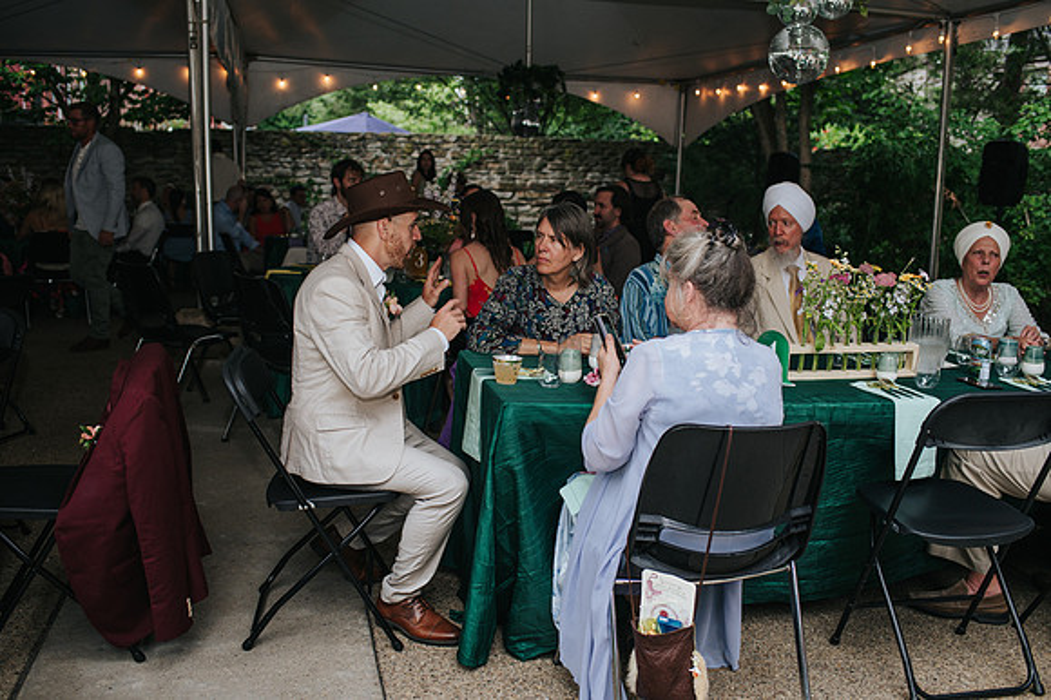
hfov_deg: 54.5
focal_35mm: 35
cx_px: 526
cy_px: 350
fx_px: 1021
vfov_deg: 37.8
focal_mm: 35
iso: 450
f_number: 3.2
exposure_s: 1/200
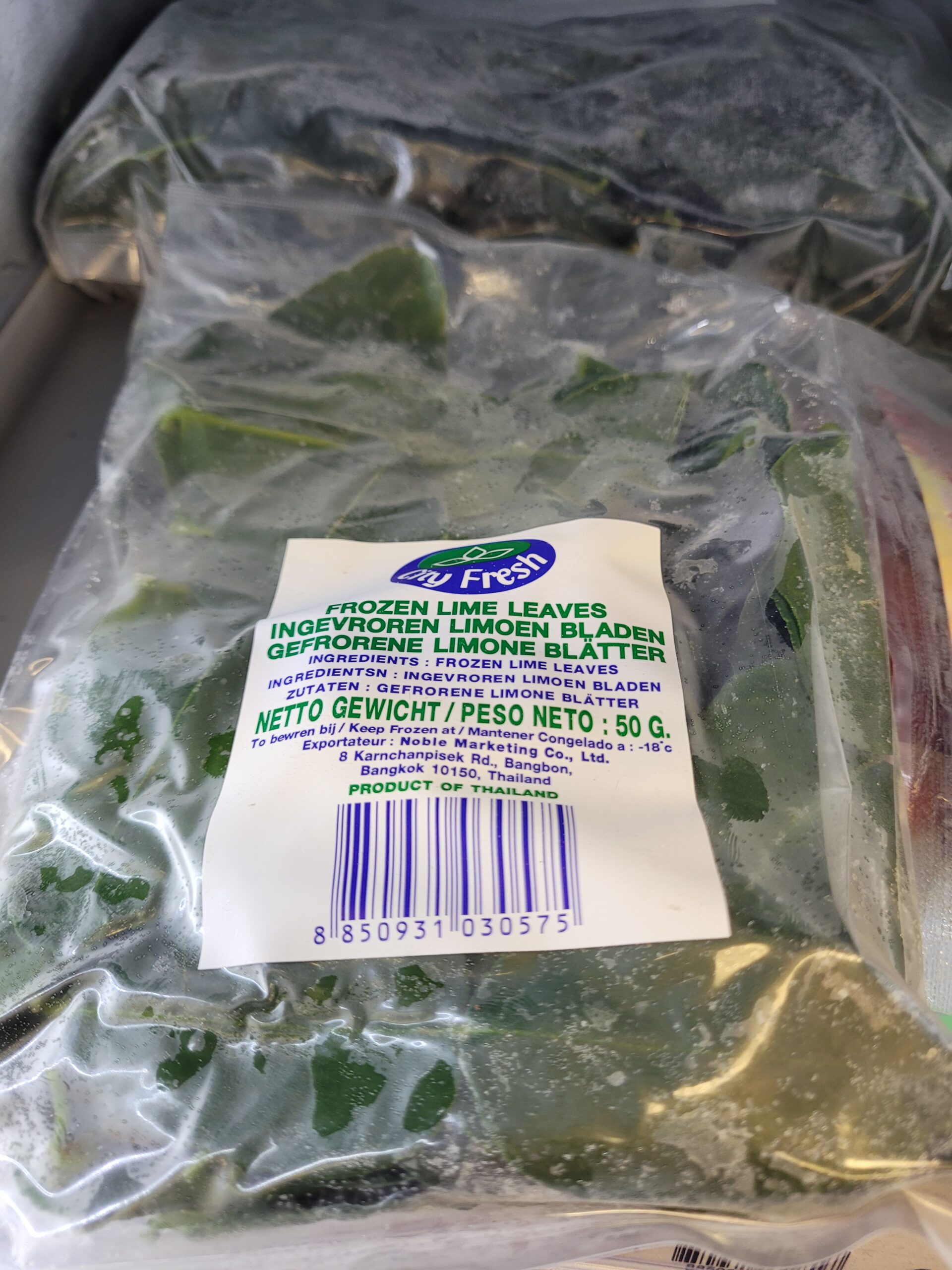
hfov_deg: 53.1
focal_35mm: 26
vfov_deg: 67.3
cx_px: 476
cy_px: 635
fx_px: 953
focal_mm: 5.4
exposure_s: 1/100
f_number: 1.8
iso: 100
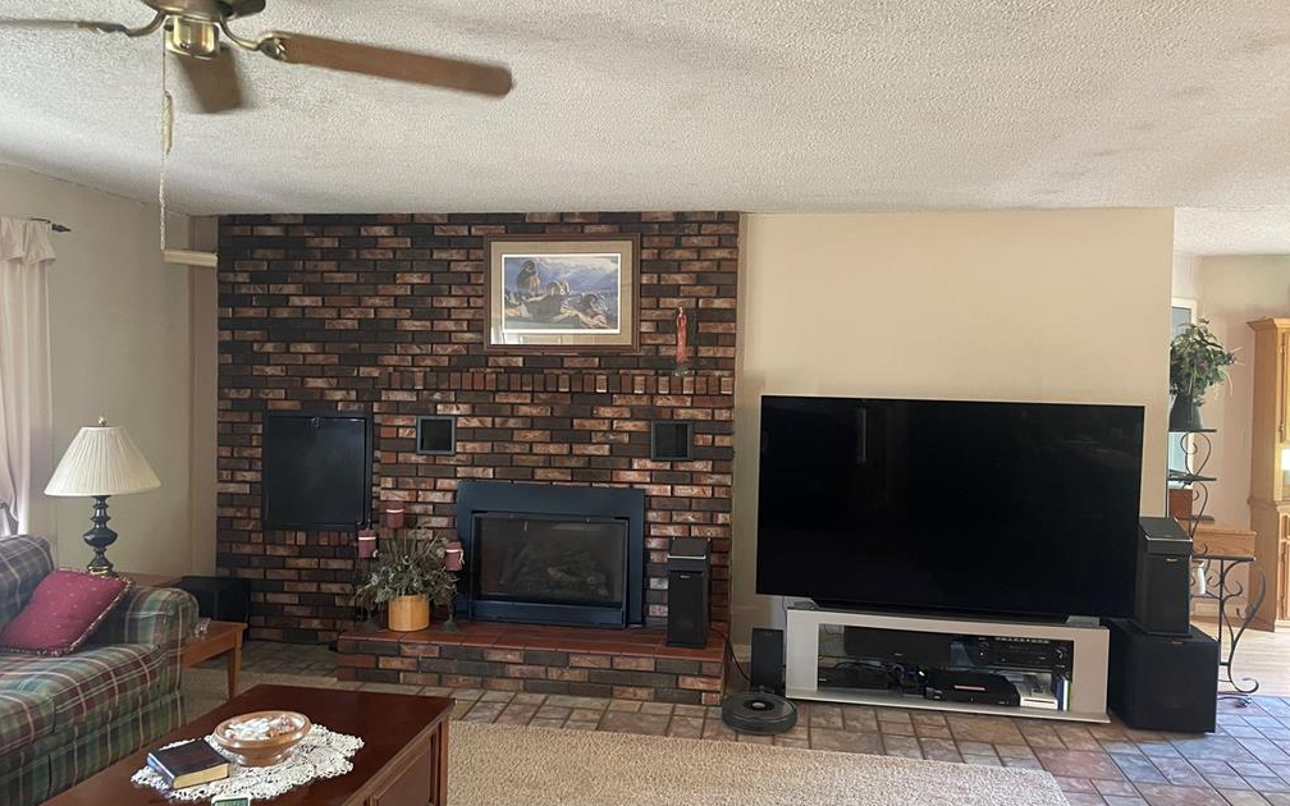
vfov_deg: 44.5
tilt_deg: -2.4
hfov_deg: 66.5
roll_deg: -0.5
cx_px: 641
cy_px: 407
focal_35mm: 28
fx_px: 984
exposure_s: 1/40
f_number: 1.6
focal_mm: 4.2
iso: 500
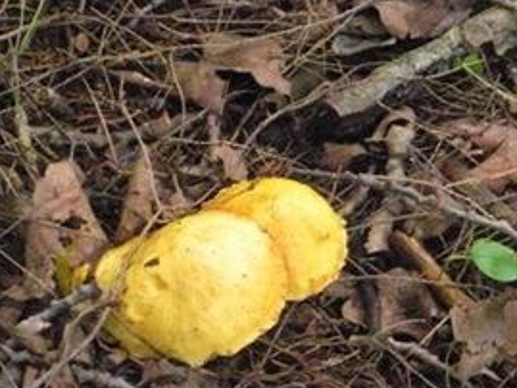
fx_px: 2779
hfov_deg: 10.6
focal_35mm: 186
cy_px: 281
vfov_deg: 8.0
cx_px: 271
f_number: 5
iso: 1600
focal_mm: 17.4
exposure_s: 1/65.6
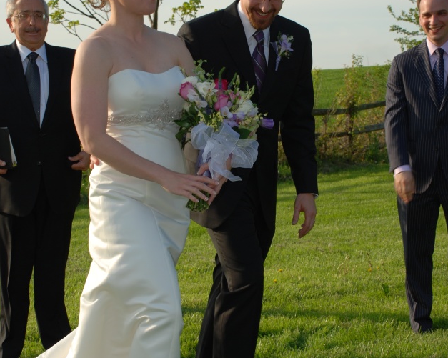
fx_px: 1140
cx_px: 227
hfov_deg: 22.2
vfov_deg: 17.8
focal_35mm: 86
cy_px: 194
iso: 100
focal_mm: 40
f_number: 6.3
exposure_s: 1/160
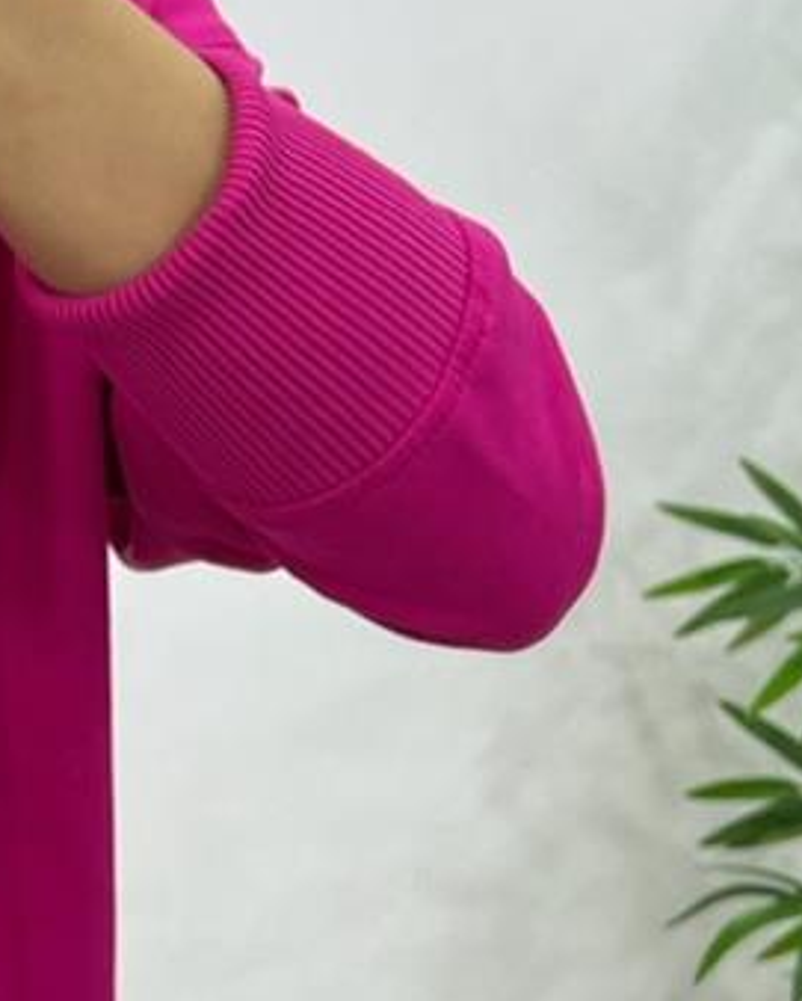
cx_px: -358
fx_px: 2963
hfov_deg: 14.5
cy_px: 425
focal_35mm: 100
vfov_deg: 19.1
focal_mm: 5.7
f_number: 1.5
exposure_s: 1/100
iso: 100
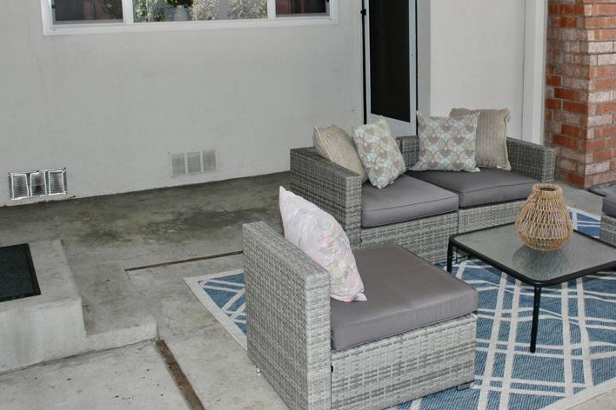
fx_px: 667
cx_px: 388
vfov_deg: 33.7
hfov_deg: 49.0
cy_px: 116
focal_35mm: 39
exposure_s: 1/100
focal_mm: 18
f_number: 5.6
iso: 200
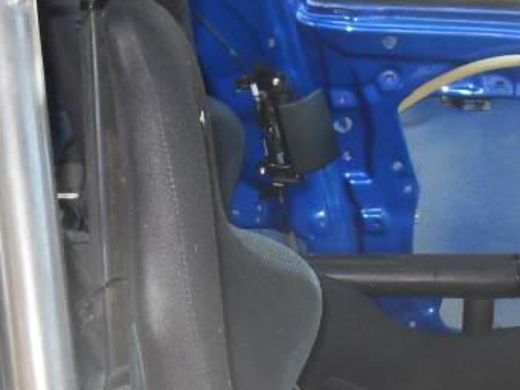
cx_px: 247
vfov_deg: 14.2
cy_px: 422
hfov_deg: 19.3
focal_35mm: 102
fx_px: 1533
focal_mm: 6.3
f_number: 2.8
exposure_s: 1/45
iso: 100
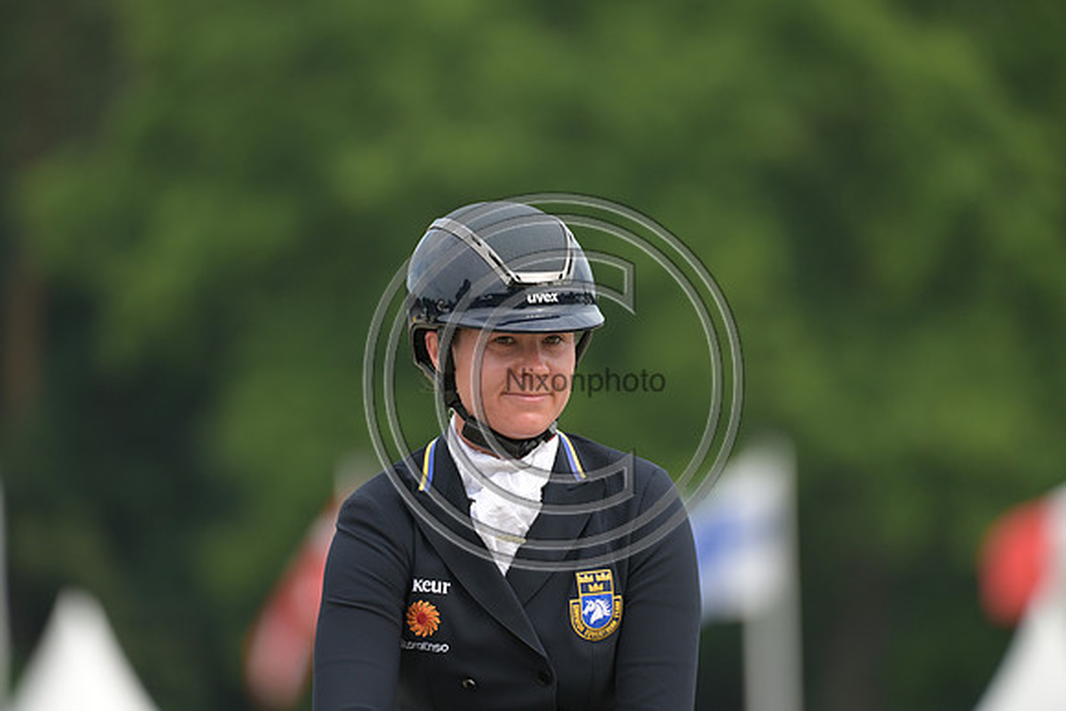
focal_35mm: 400
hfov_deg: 5.2
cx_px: 533
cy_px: 356
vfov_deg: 3.4
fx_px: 11847
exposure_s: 1/1250
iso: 500
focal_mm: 400
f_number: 5
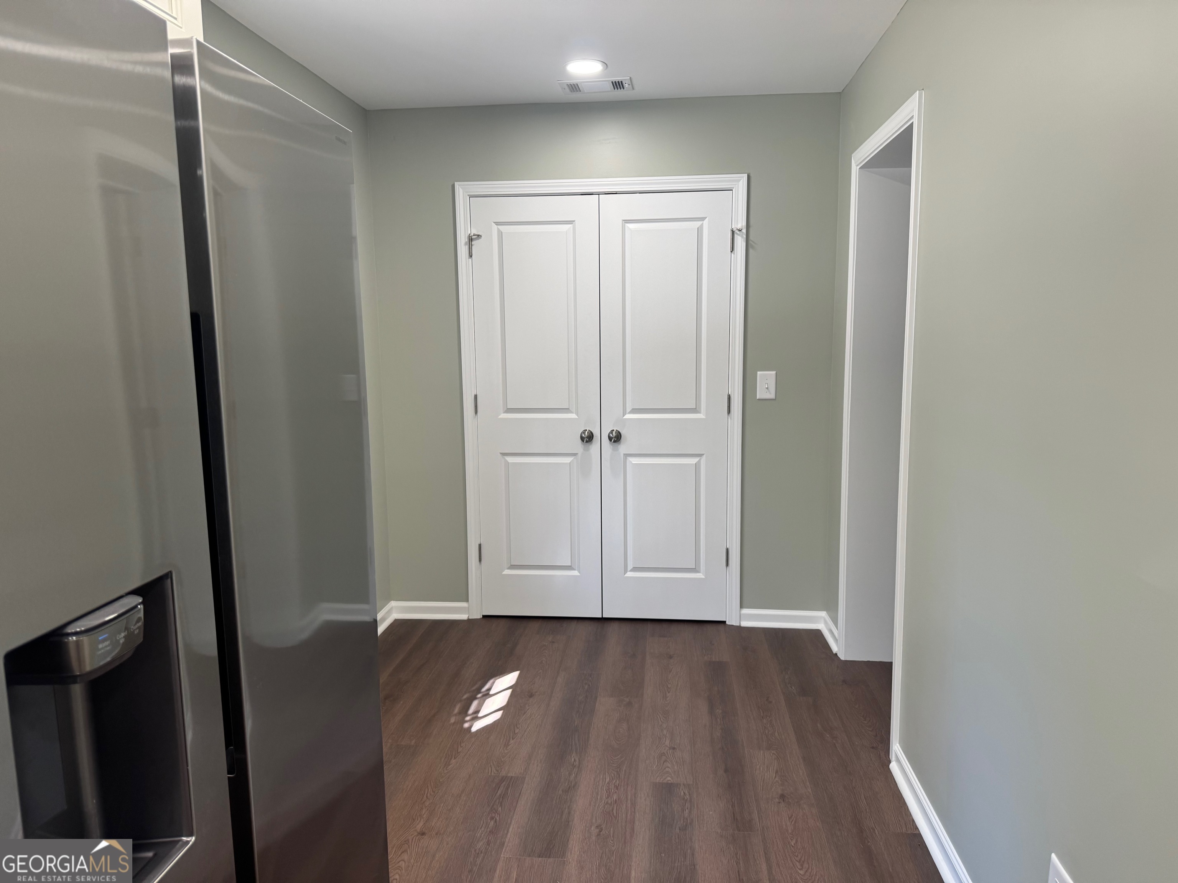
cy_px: 442
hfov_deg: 71.6
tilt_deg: -7.9
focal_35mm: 24
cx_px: 589
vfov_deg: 56.8
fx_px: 817
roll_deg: +0.4
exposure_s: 1/120
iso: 125
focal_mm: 6.76
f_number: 1.78
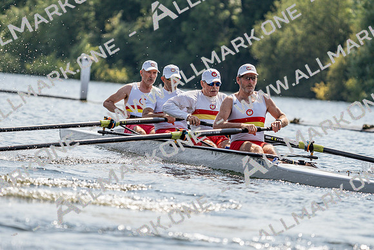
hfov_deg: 6.7
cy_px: 125
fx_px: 3211
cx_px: 187
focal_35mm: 309
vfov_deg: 4.5
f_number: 6.3
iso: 200
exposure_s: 1/1600
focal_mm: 309
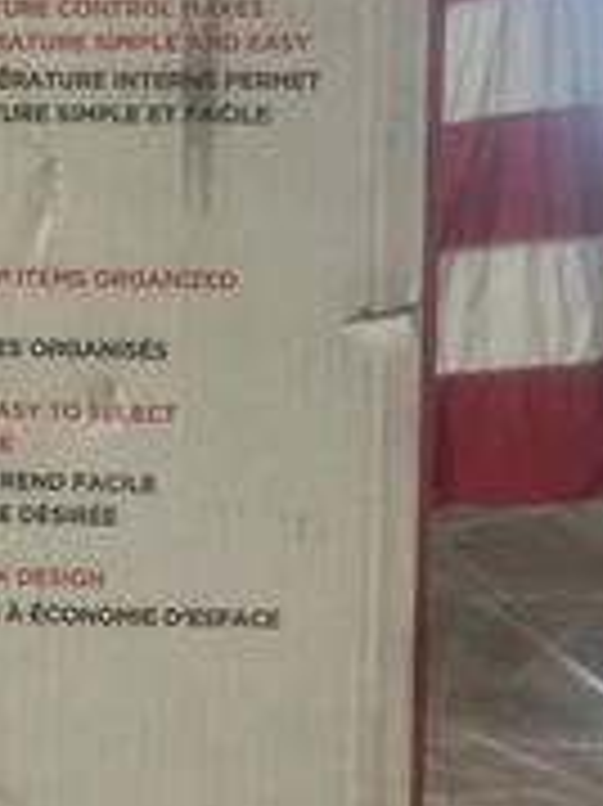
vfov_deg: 32.7
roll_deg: -0.7
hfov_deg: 24.0
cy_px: 221
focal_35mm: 58
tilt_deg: -3.5
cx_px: -9
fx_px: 1349
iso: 100
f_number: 1.6
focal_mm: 5.1
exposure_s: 1/120
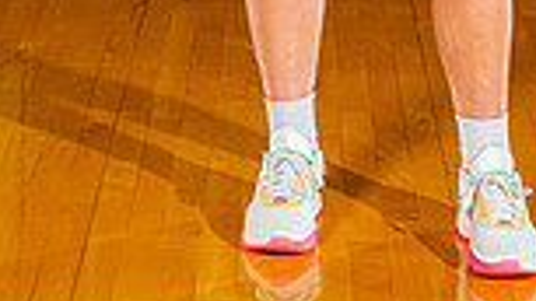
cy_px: -402
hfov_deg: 12.2
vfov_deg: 6.6
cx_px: 291
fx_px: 2501
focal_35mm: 176
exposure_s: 1/250
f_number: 8
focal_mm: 57
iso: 800
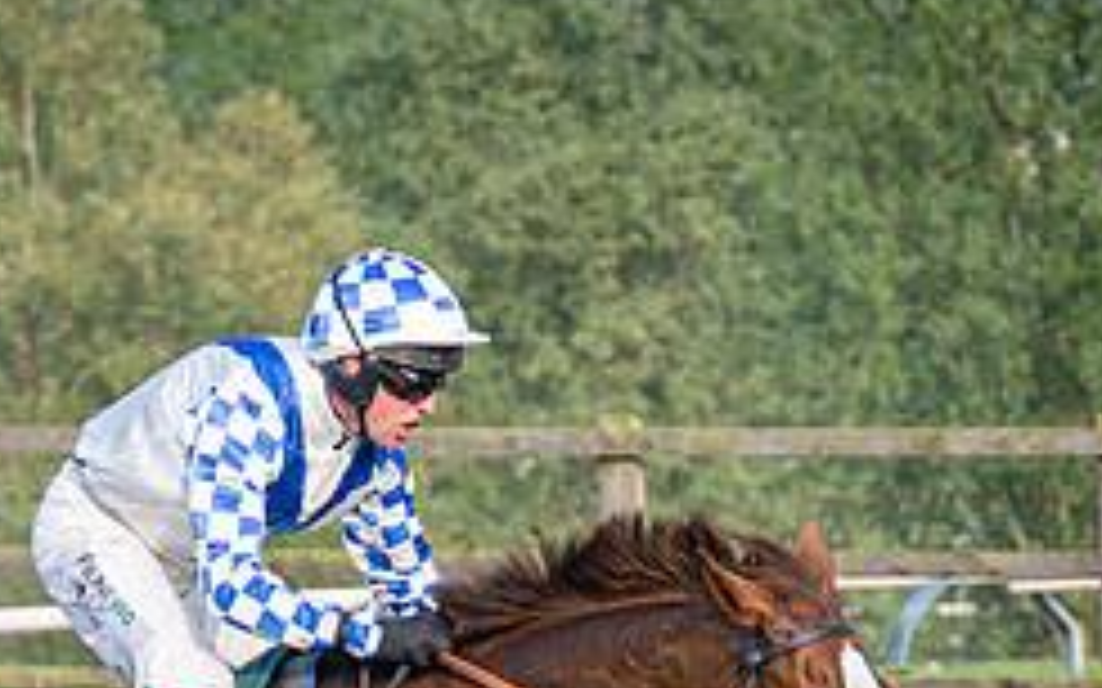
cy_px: 663
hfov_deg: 3.4
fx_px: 18616
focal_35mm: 620
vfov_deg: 2.1
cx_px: 166
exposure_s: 1/1600
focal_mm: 98
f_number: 4
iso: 400
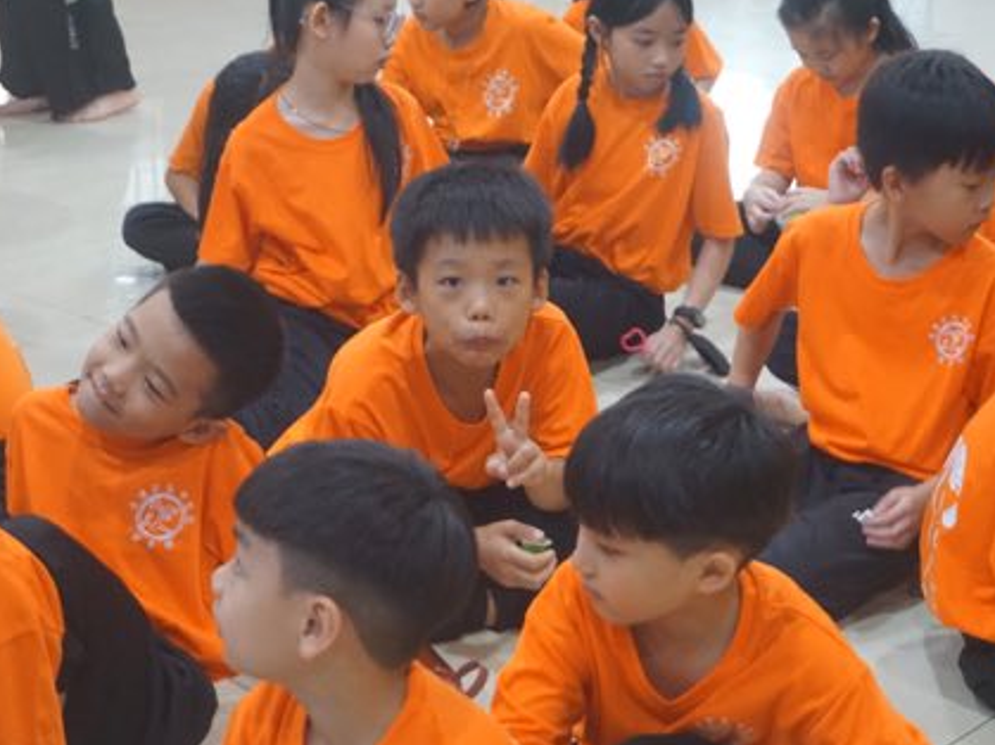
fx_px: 2184
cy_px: 372
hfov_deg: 25.7
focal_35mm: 76
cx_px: 487
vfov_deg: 19.4
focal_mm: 46
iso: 3200
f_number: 5.6
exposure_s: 1/50
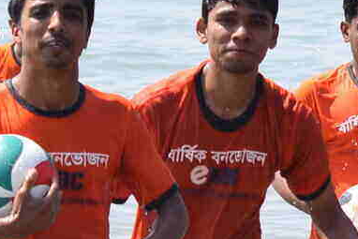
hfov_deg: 3.3
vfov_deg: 2.2
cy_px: 120
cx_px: 503
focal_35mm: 618
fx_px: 6148
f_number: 6.3
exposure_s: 1/640
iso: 200
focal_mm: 70
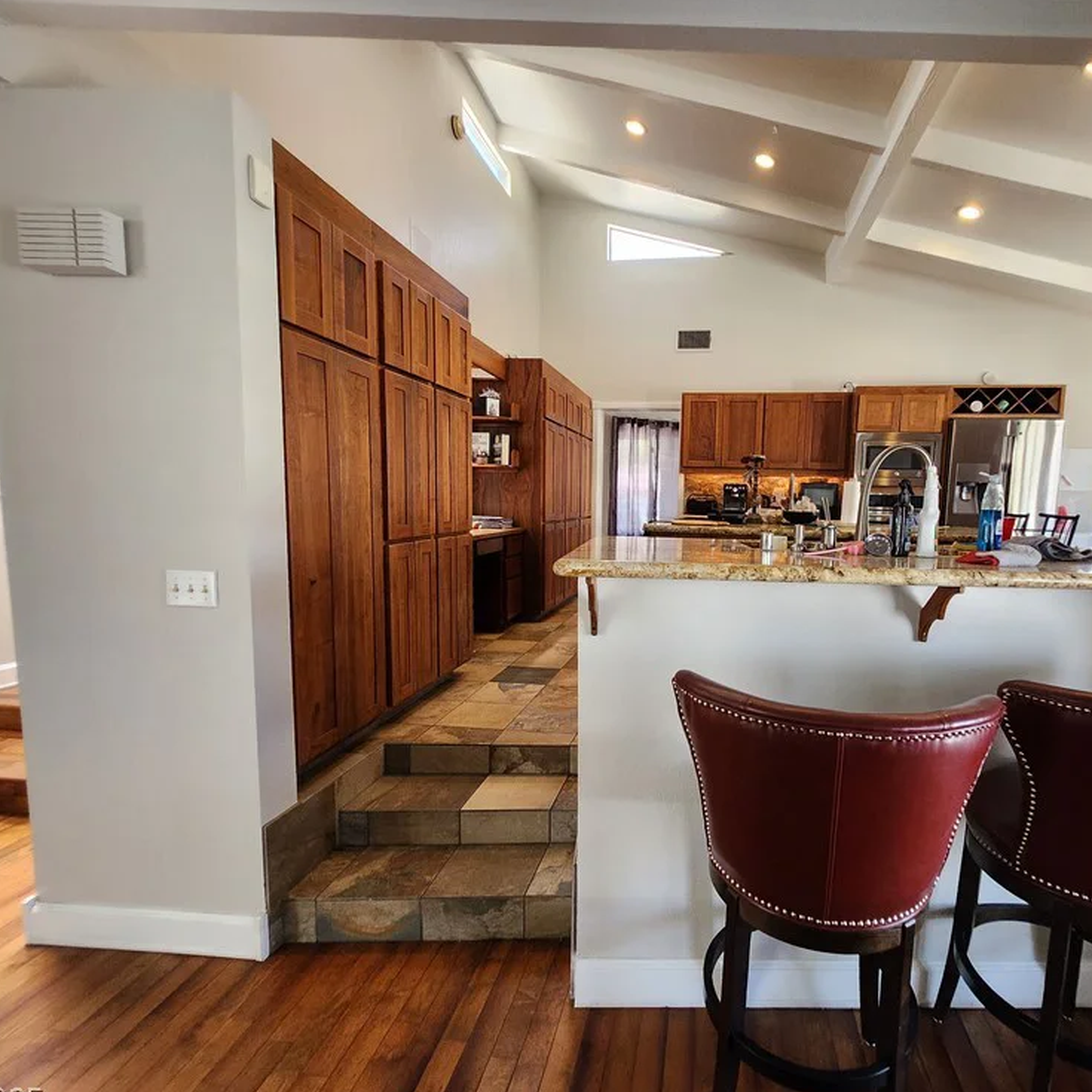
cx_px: 654
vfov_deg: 87.4
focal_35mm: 16
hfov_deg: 86.4
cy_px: 563
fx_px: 571
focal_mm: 1.74
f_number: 2.2
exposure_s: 1/60
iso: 160
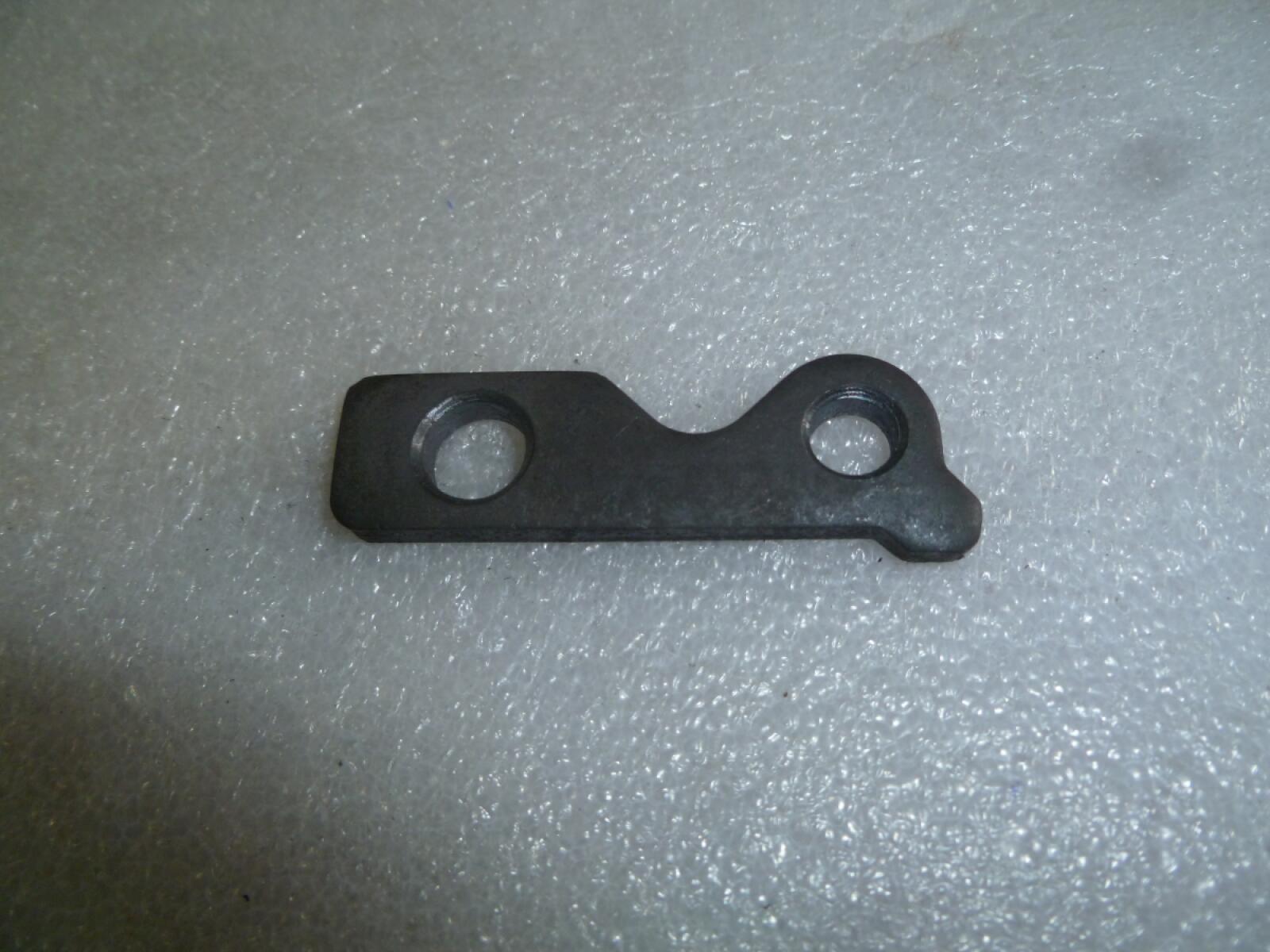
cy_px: 476
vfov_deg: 49.7
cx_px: 635
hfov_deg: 63.4
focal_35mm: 28
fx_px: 1027
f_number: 3.3
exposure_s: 1/30
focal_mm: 5
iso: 125
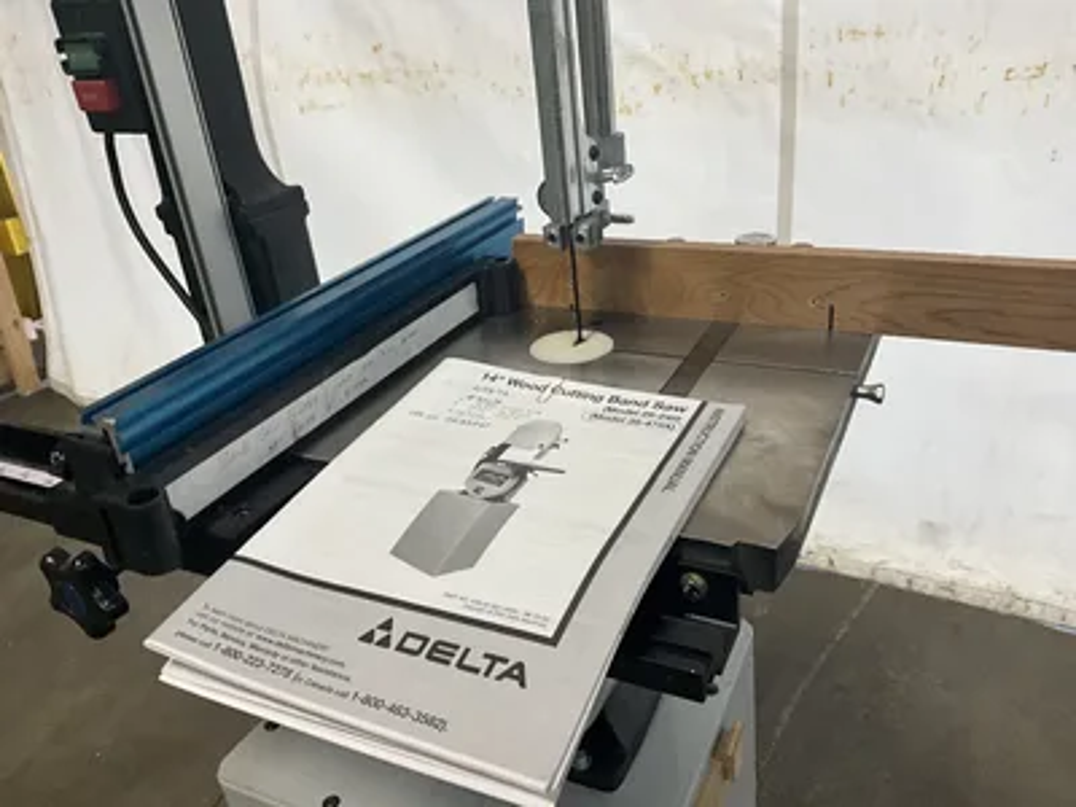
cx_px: 538
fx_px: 901
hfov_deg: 61.7
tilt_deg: -27.4
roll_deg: +6.0
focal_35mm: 29
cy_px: 404
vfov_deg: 48.2
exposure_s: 1/60
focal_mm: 3
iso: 200
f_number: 1.8
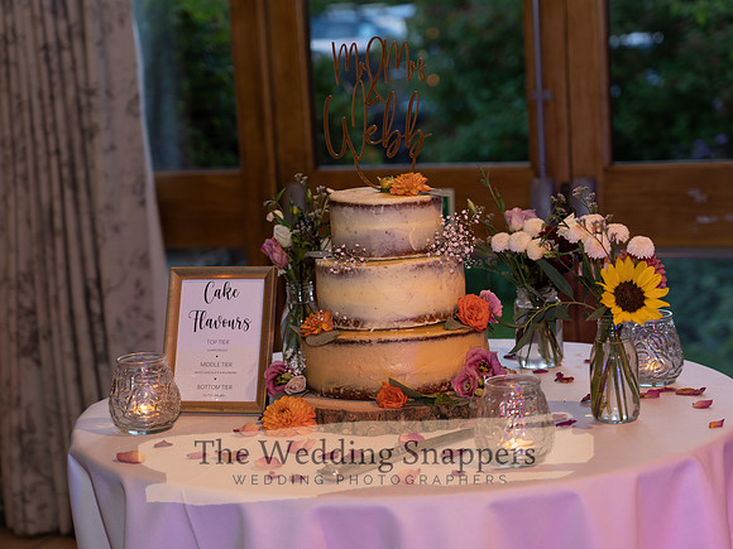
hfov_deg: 25.1
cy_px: 274
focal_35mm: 78
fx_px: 1649
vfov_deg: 18.9
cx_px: 366
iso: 400
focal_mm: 72
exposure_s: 1/80
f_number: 4
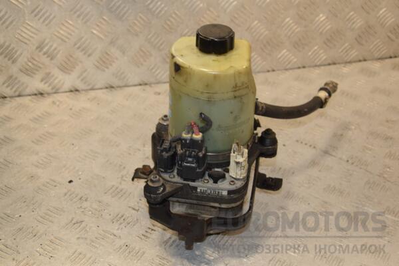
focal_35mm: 63
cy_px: 133
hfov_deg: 31.9
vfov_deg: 21.6
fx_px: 698
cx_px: 200
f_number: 6.3
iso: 800
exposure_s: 1/200
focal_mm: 42
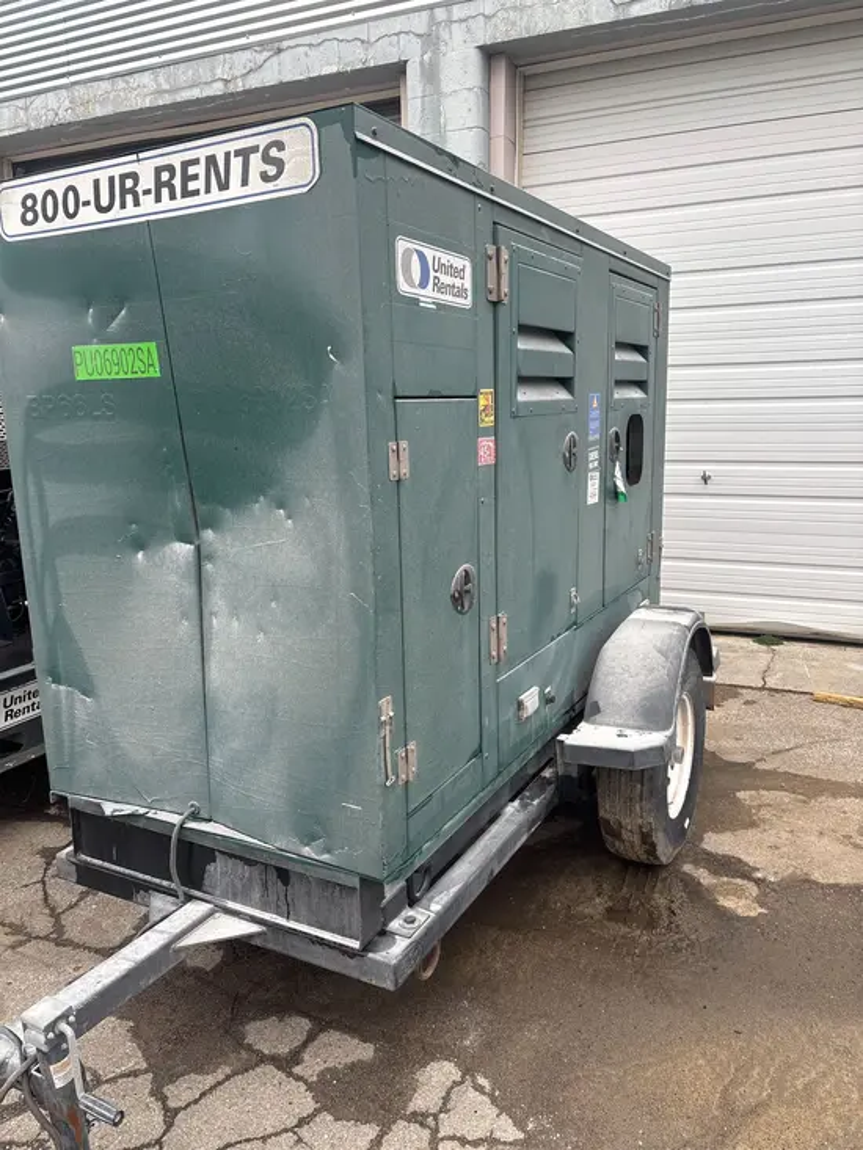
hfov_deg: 53.1
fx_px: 864
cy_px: 575
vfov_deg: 67.3
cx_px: 432
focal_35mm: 26
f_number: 1.6
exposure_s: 1/121
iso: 80
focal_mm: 5.96
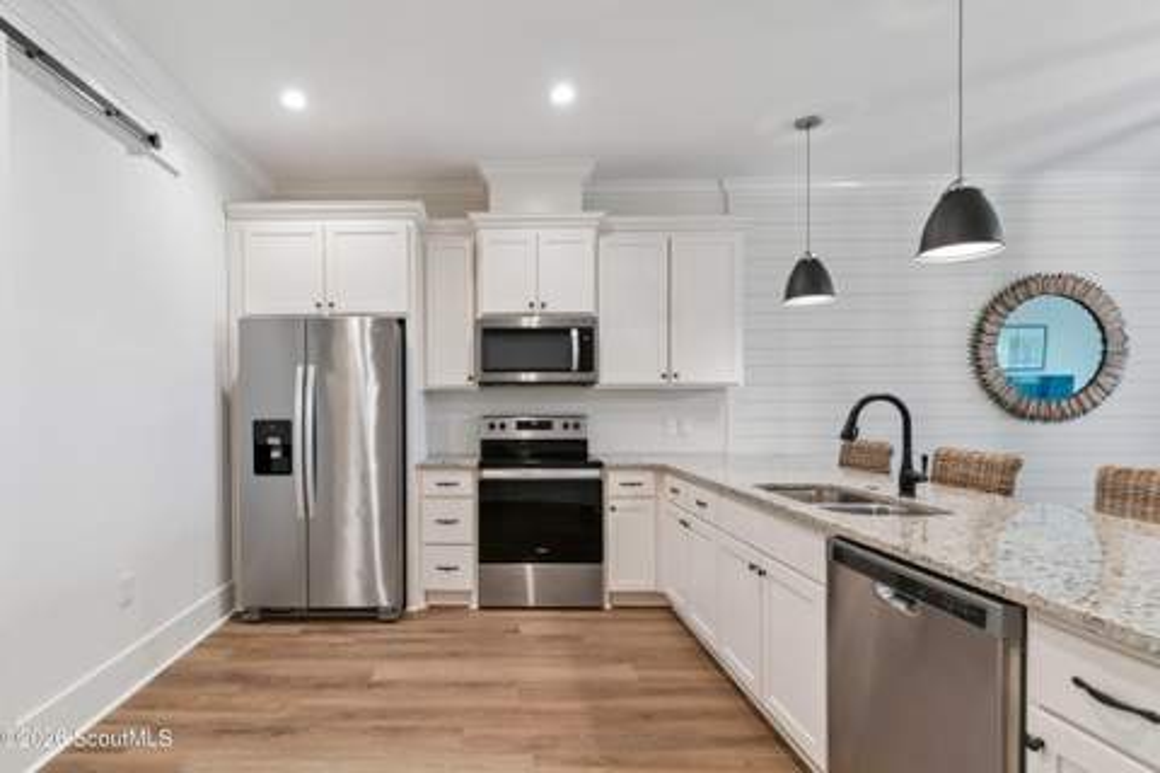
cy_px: 386
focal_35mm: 17
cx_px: 580
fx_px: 548
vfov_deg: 70.4
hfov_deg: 93.3
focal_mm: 17
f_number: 9
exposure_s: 1/3
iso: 250
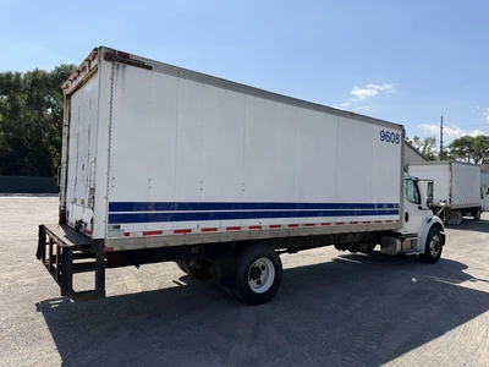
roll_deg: +0.3
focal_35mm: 24
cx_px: 244
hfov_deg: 71.6
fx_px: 339
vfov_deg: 56.8
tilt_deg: +1.7
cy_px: 184
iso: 80
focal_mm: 6.76
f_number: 1.78
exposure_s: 1/5714
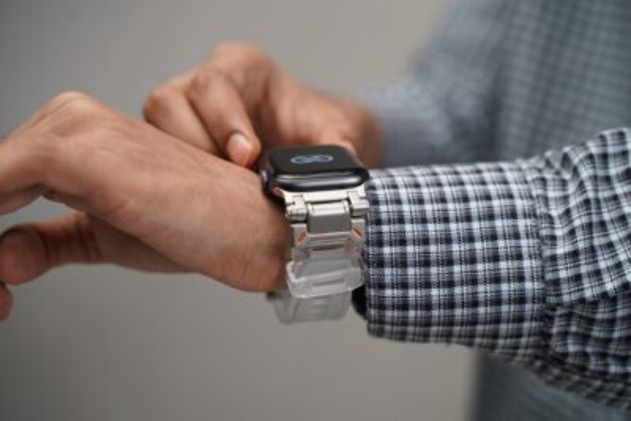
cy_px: 210
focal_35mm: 75
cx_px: 316
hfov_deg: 27.0
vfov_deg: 18.2
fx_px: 1315
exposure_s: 1/90
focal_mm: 75
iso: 500
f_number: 4
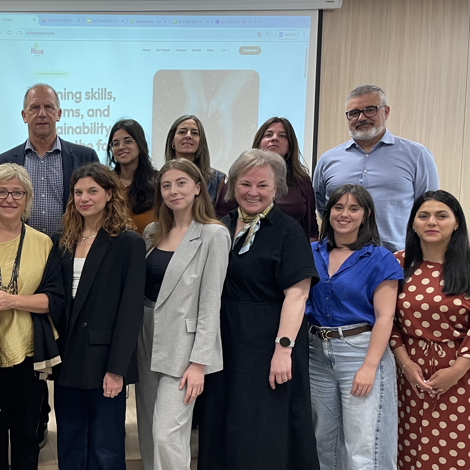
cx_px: 23
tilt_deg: -6.6
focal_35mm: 46
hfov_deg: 34.2
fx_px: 707
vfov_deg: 36.7
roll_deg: +1.3
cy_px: 281
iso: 100
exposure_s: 1/60
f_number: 1.6
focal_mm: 4.2
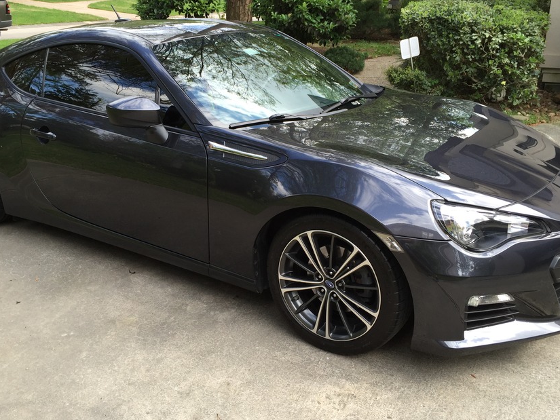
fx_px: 582
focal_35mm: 36
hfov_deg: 51.3
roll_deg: -0.7
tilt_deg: -18.4
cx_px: 269
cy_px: 195
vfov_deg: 39.6
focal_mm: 4.15
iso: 32
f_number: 2.2
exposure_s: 1/233
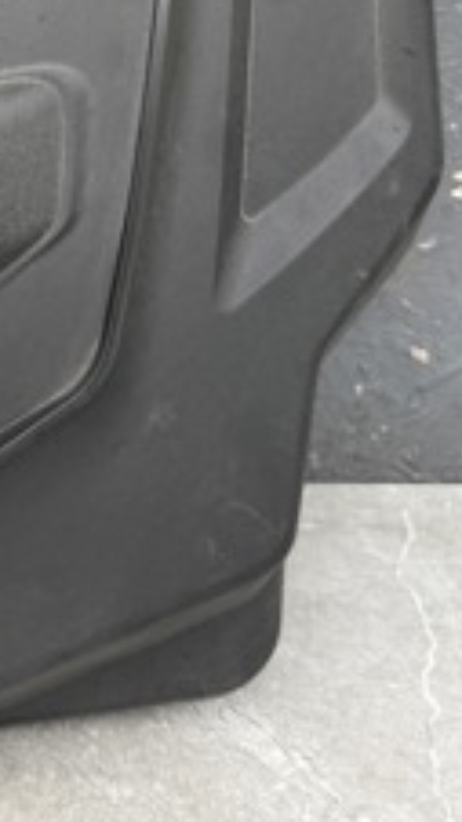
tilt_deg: -15.9
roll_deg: +0.7
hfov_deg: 14.5
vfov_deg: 26.8
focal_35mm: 74
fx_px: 1613
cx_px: -346
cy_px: -22
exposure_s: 1/121
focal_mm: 6.76
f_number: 1.78
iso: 80
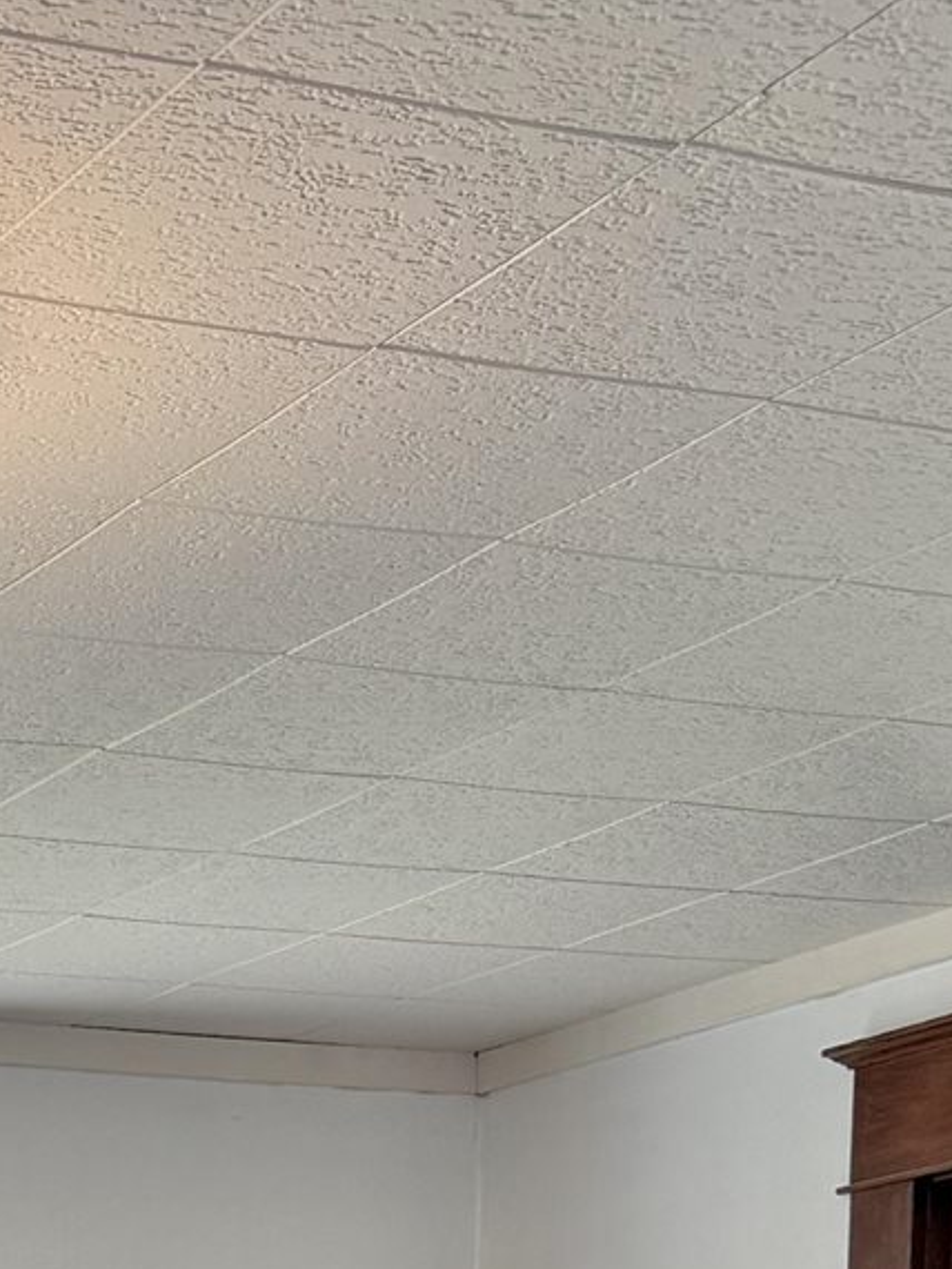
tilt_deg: -7.0
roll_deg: +0.6
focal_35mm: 97
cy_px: 2298
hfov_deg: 14.3
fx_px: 3554
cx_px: -445
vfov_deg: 16.7
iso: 80
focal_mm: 6.76
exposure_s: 1/121
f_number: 1.78
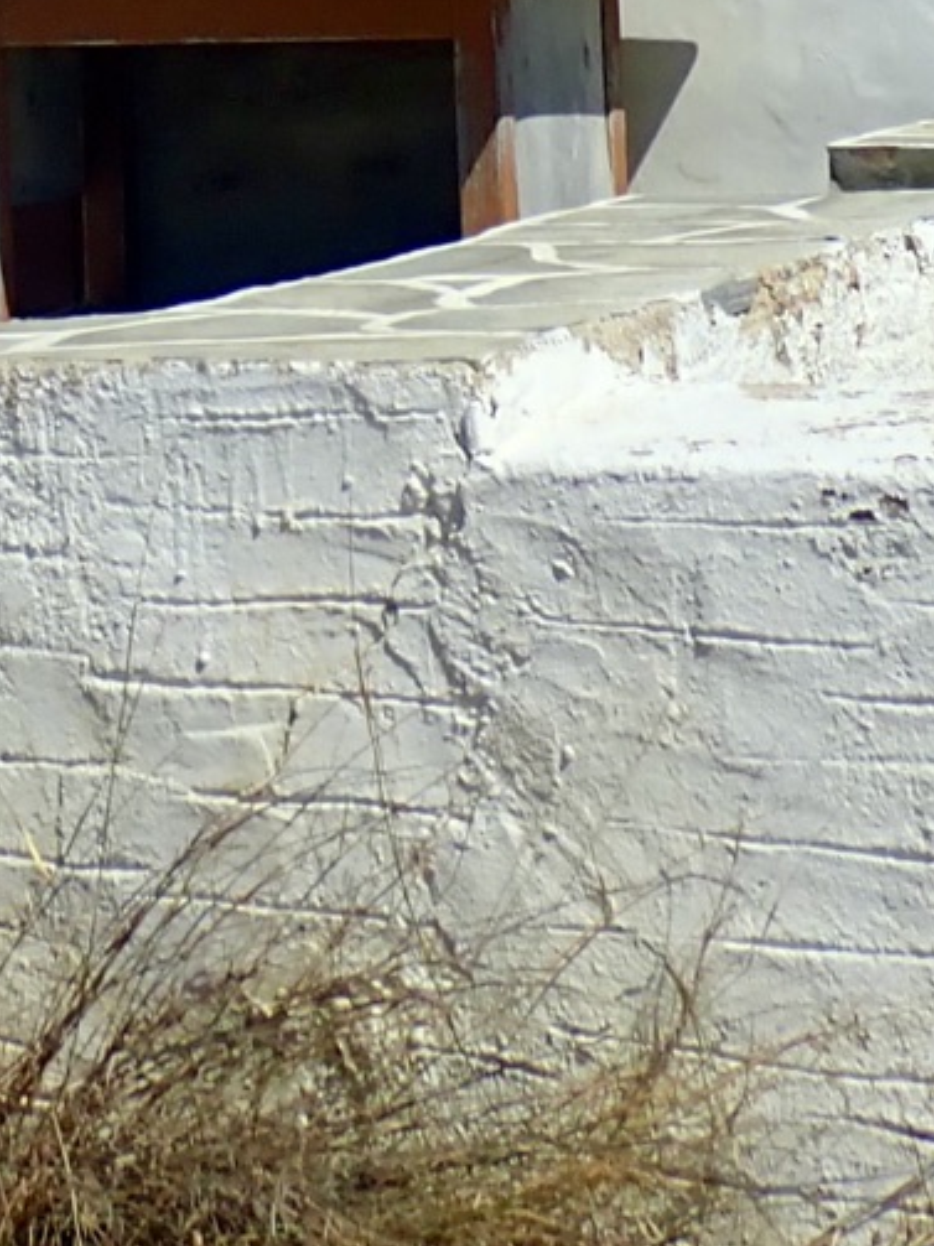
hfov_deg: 9.0
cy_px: -1043
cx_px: -94
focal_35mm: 163
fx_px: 5867
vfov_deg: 11.2
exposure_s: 1/250
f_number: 11
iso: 100
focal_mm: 7.34
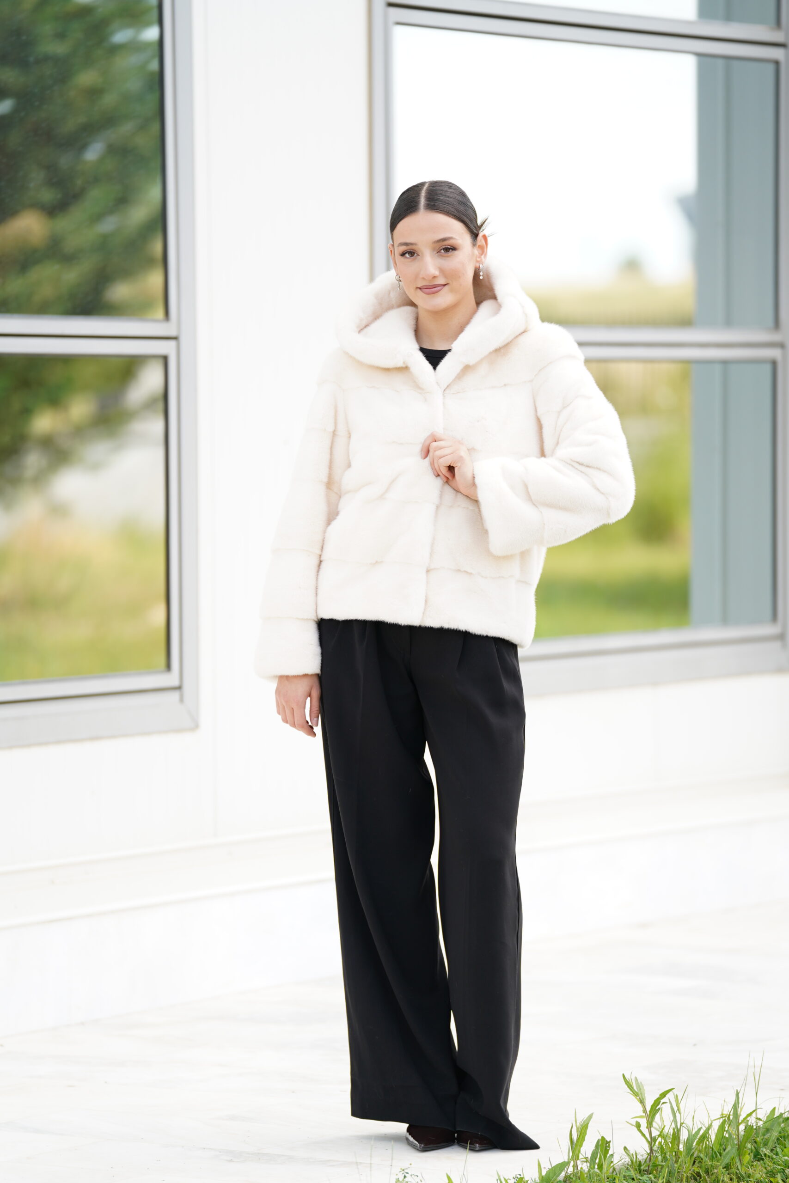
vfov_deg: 12.9
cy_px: 592
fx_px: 5226
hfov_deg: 8.6
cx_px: 394
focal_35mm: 159
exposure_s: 1/250
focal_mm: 159
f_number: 2.8
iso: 160
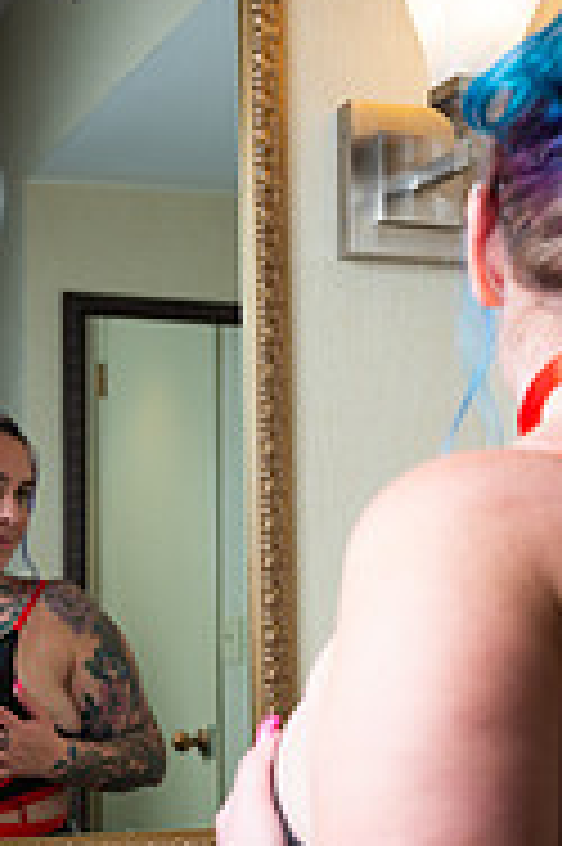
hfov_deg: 16.2
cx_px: 261
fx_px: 1970
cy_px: 837
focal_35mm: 84
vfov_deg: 23.3
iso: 125
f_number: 4
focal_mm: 35
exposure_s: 1/500
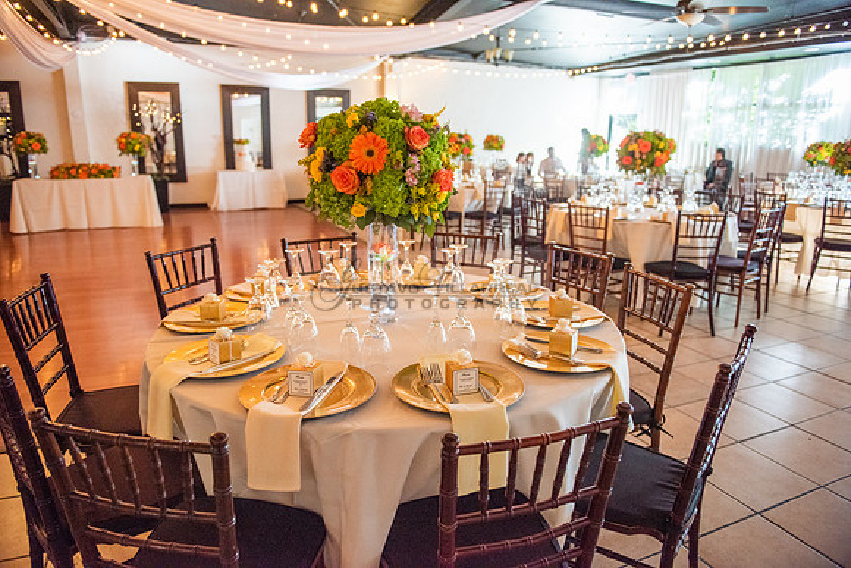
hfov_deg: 73.7
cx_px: 426
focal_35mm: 24
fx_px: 567
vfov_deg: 53.2
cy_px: 284
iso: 2000
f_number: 2.8
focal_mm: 24
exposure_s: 1/200
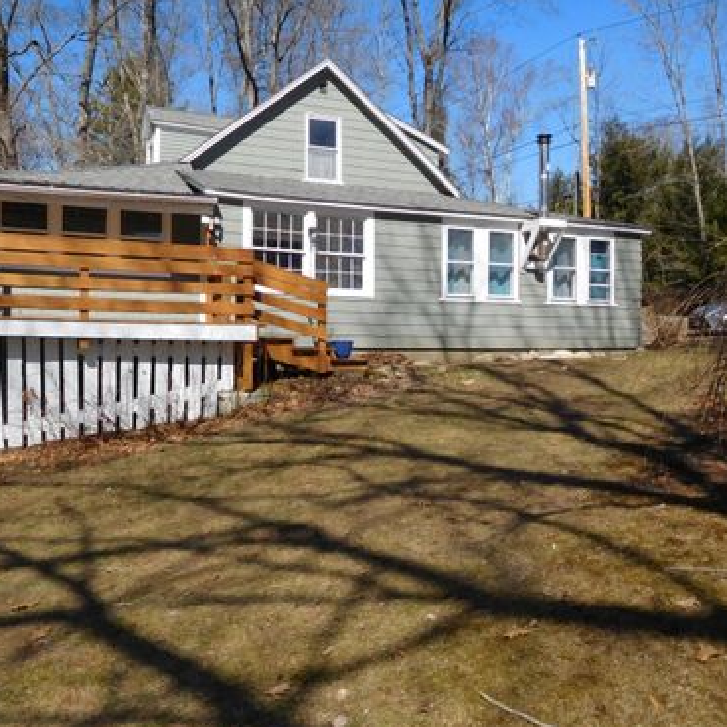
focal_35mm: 30
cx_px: 358
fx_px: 713
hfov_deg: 54.0
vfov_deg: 54.0
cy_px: 366
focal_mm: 4.5
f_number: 3.4
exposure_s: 1/1250
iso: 125
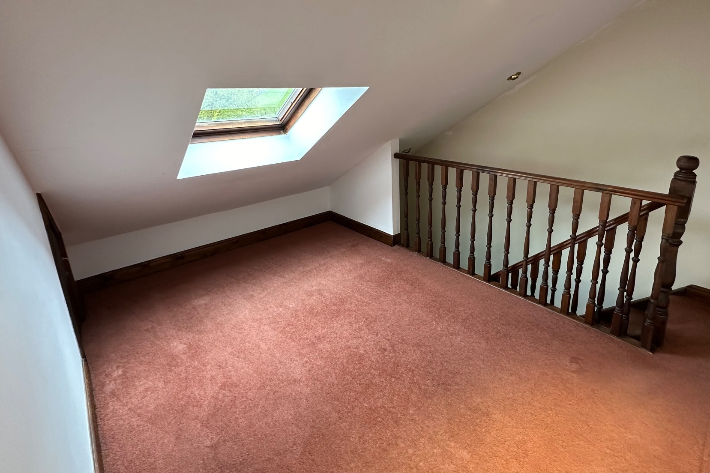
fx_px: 355
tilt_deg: -14.5
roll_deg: +1.9
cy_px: 182
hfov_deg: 89.8
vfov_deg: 66.5
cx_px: 388
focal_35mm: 18
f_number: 2.2
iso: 250
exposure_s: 1/100
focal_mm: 2.22
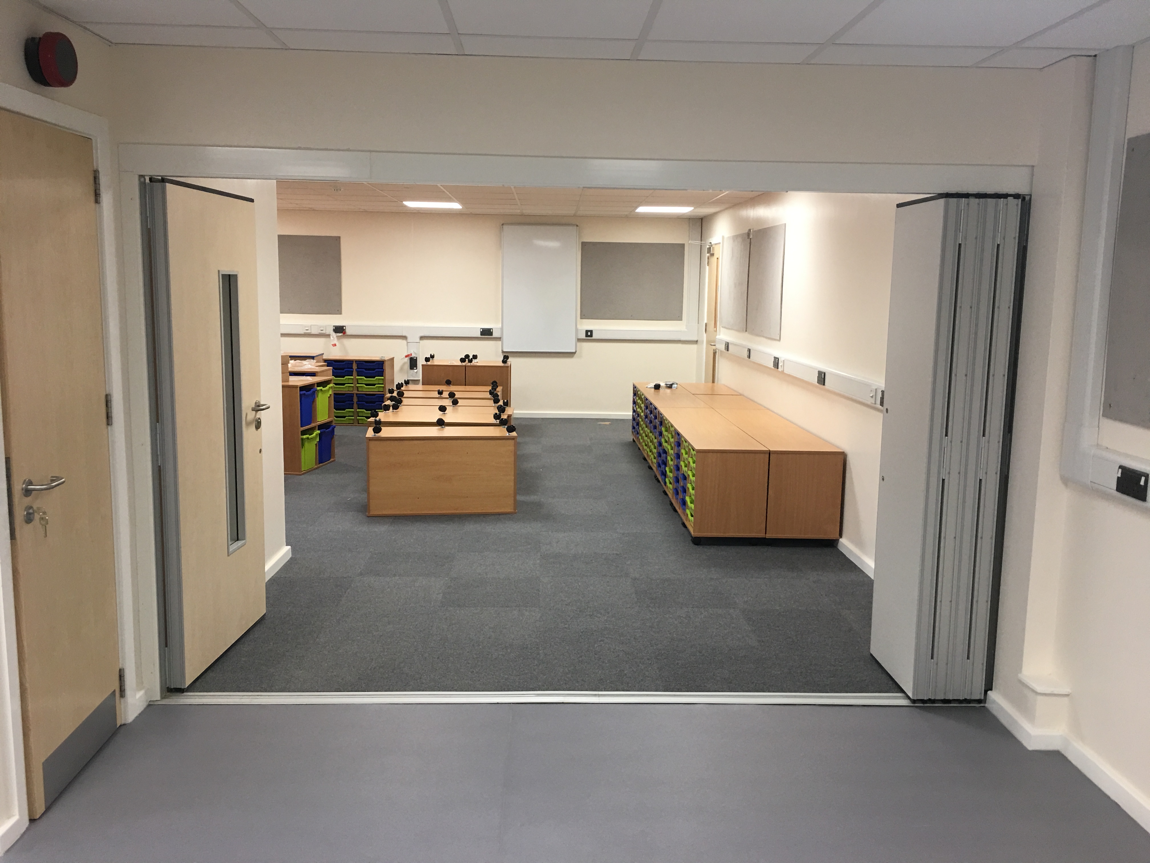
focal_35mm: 29
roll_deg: -1.7
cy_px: 432
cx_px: 575
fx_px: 963
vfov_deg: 48.2
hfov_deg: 61.7
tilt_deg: -6.3
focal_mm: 4.15
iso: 50
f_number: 2.2
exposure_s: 1/33
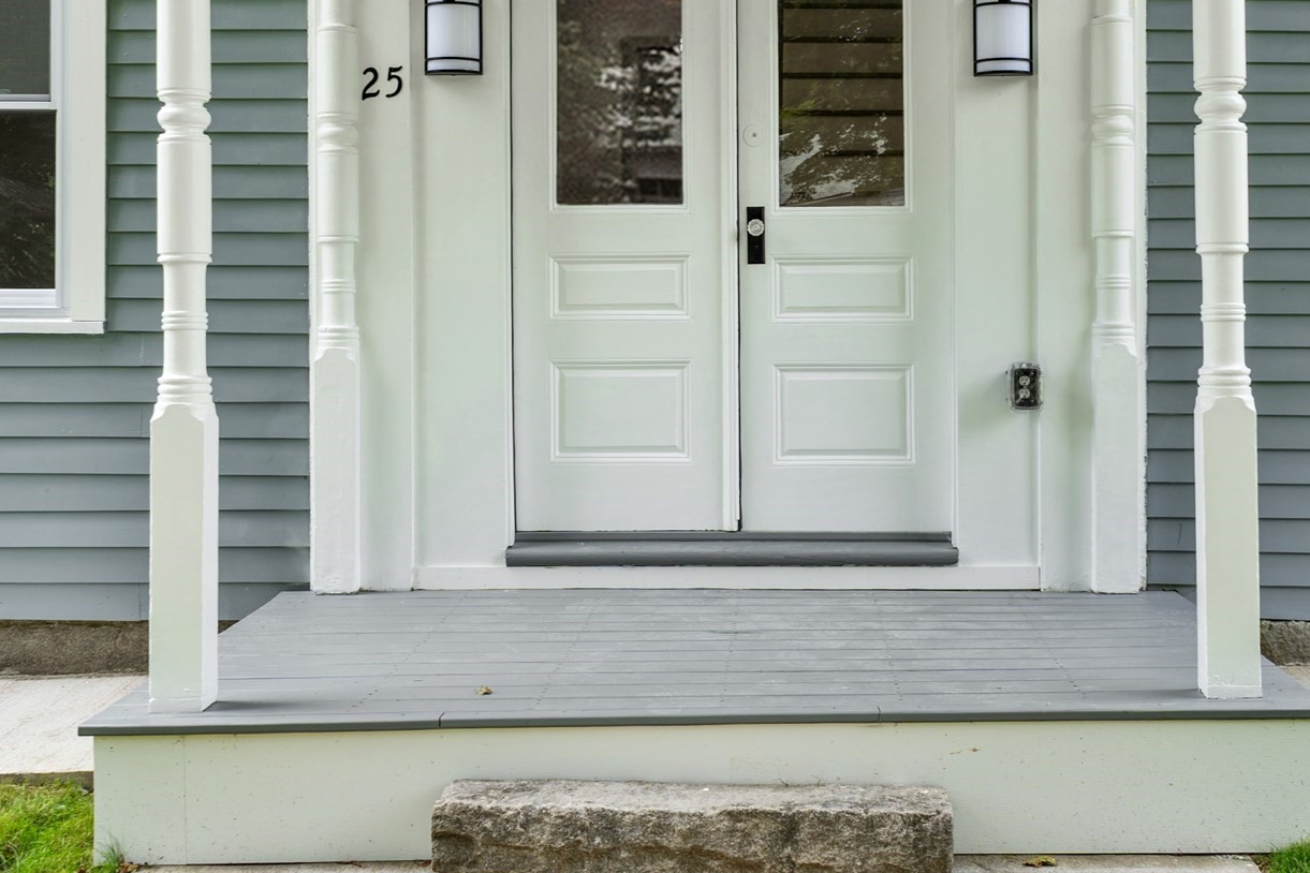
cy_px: 224
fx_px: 1892
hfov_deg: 38.1
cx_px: 747
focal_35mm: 52
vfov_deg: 25.7
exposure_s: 1/100
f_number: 7.1
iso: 100
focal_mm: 31
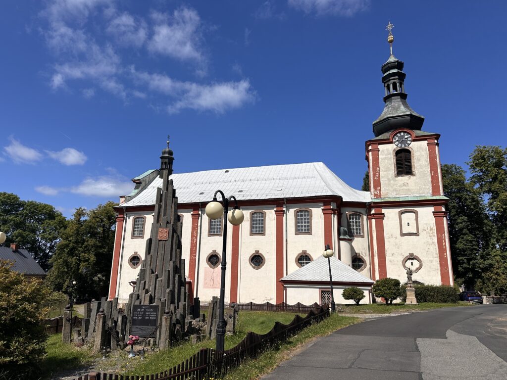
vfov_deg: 56.8
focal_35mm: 24
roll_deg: -1.1
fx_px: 352
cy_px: 190
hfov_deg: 71.6
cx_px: 254
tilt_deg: +13.1
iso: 80
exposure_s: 1/8929
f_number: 1.78
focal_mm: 6.86
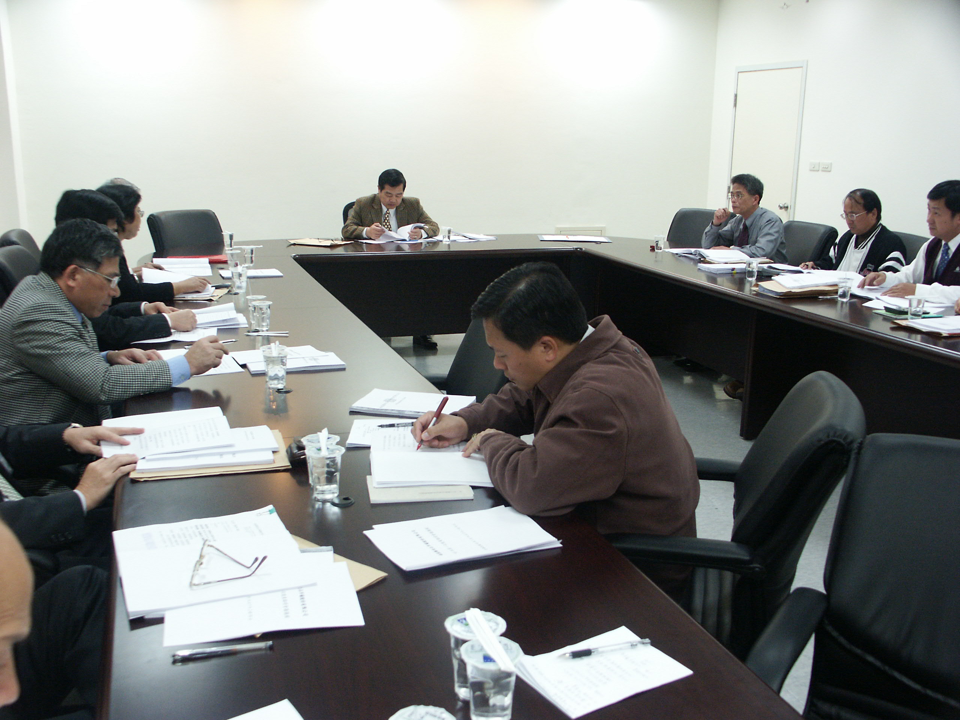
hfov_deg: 54.0
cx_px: 480
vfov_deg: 41.8
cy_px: 360
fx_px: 943
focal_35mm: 34
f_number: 2.8
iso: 200
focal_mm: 8.75
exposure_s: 1/45
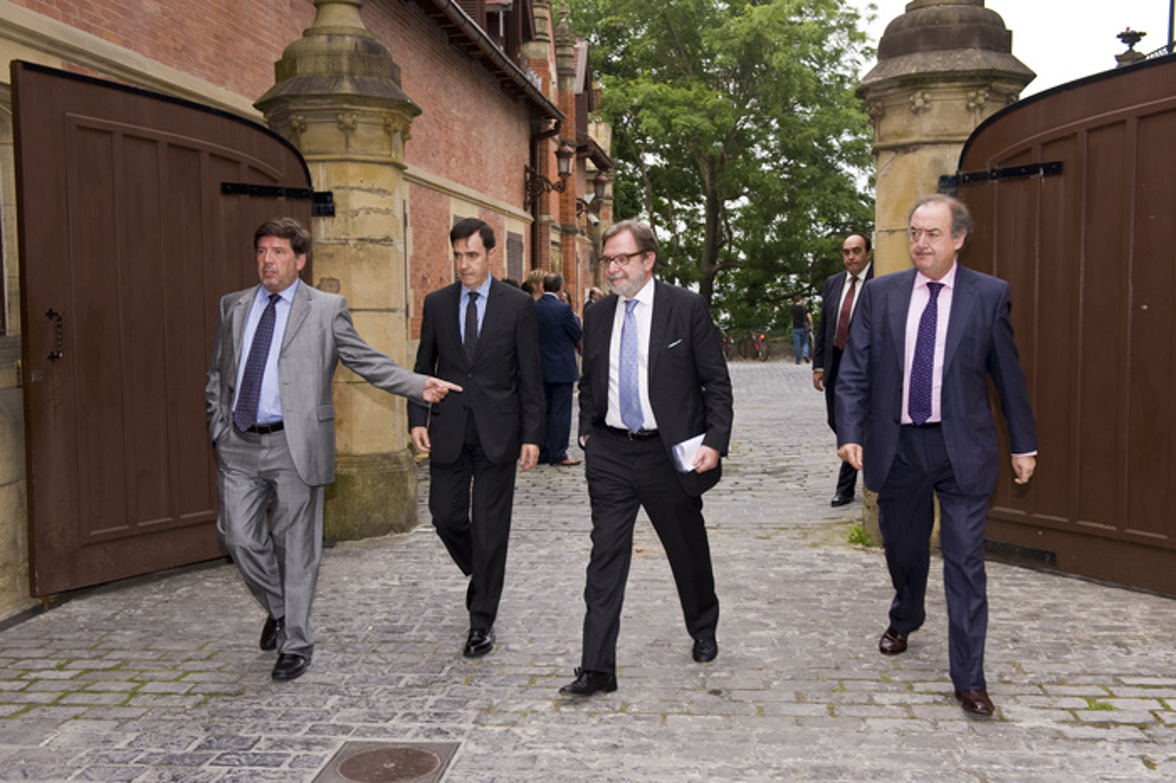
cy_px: 392
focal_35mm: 38
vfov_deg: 35.0
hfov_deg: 50.7
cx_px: 588
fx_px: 1241
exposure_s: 1/200
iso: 250
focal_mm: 38
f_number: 6.3
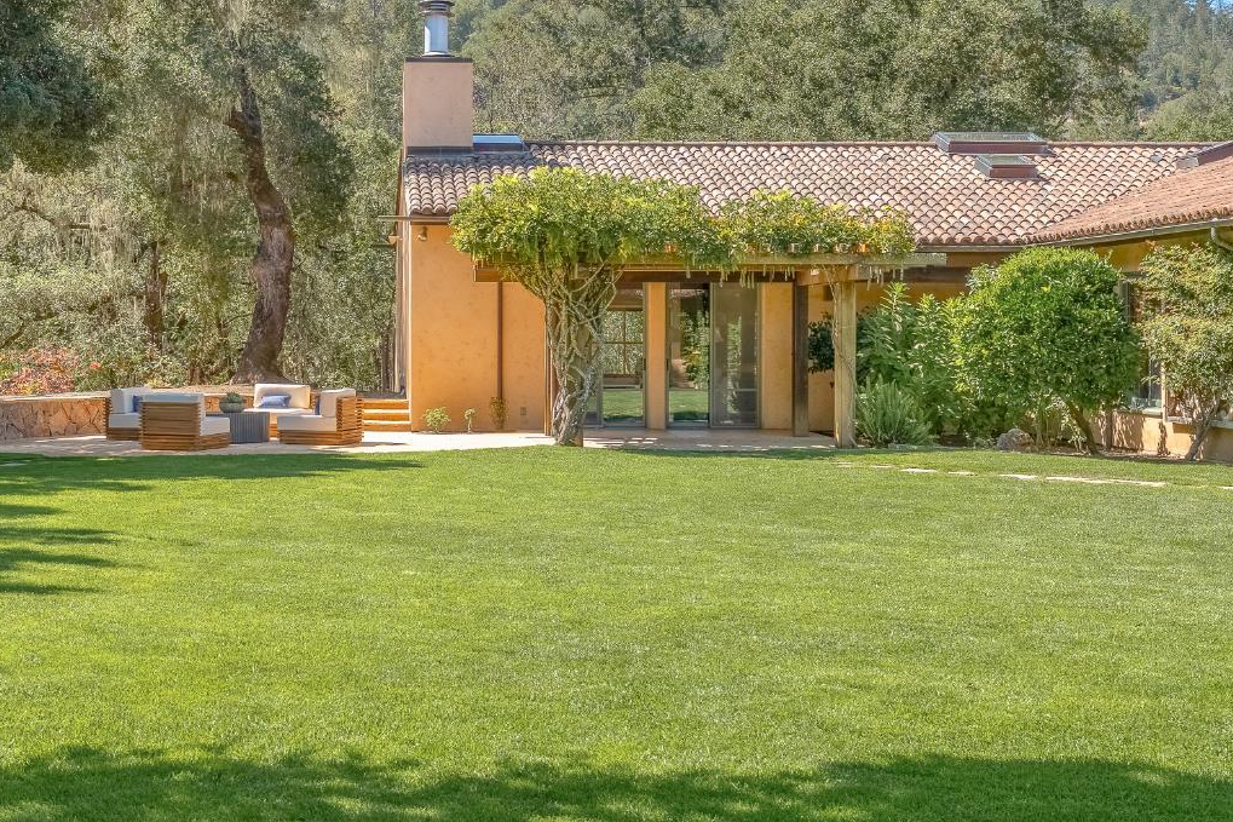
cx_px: 371
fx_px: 1815
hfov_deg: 37.0
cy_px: 334
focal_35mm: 53
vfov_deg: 25.5
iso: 400
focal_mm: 24
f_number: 8
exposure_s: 1/8000
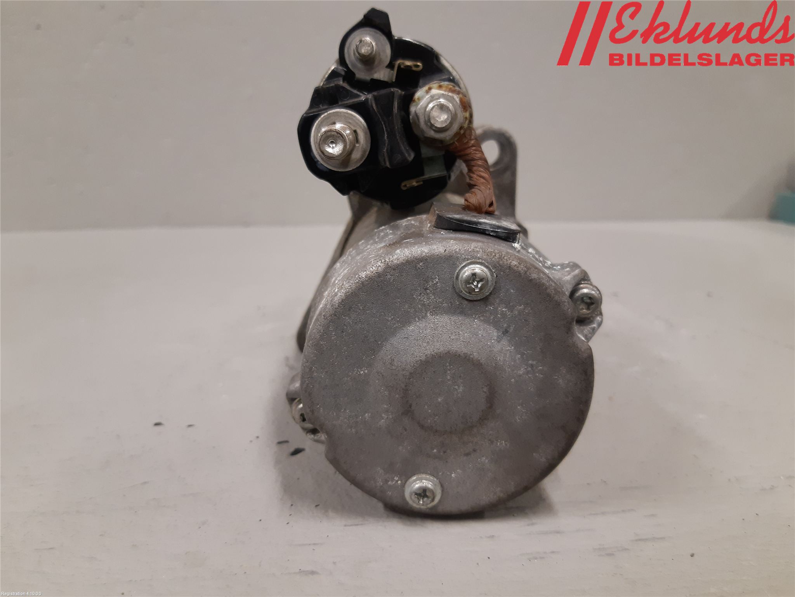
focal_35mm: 26
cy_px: 298
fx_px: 597
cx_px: 398
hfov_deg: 67.3
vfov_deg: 53.1
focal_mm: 3.93
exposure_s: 1/50
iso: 160
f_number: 1.7
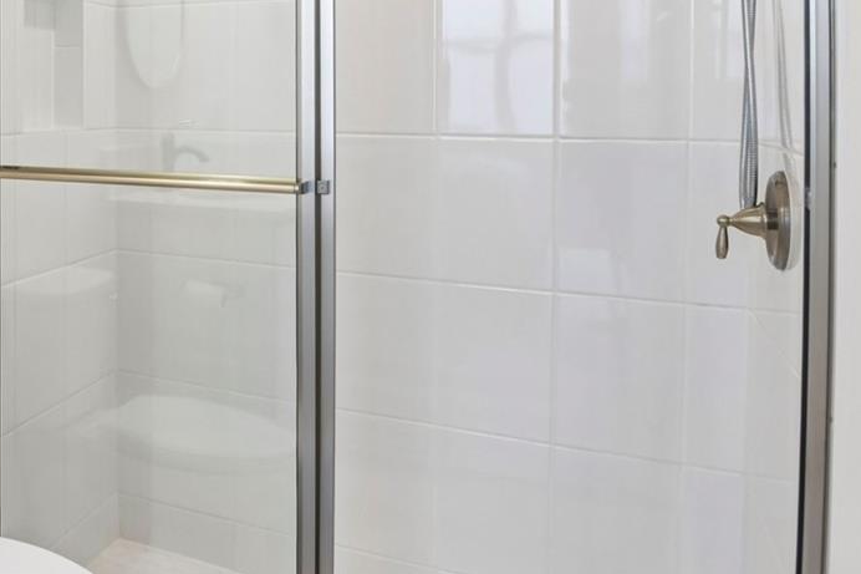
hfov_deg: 44.2
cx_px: 0
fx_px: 885
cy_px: 105
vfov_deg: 34.7
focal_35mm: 37
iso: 400
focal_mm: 16
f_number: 8
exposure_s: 1/40
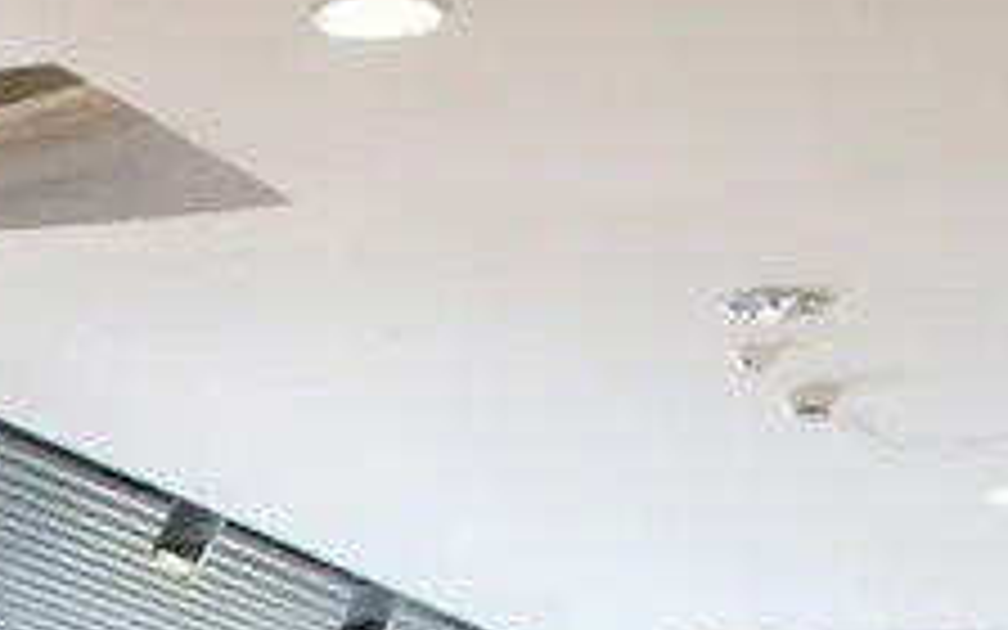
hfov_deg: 14.4
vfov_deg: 9.1
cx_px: -680
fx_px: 3599
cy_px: 1478
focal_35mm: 131
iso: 1000
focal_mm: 24
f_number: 4
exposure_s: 1/160
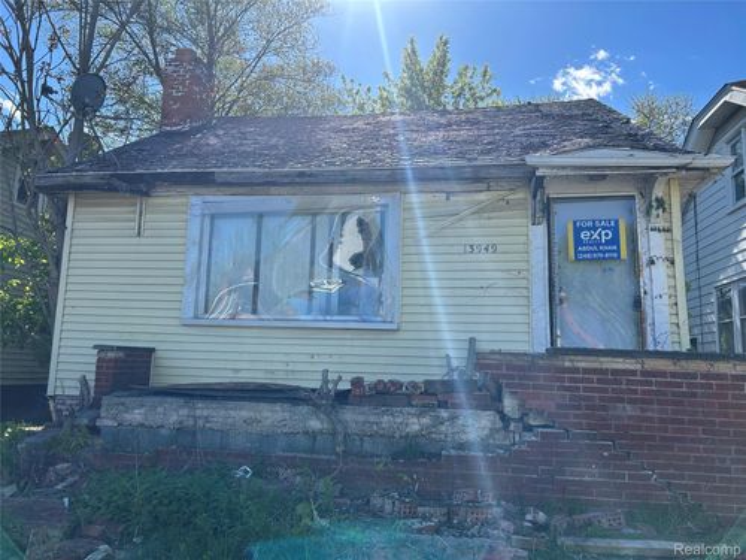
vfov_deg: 53.1
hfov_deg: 67.3
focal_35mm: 26
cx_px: 373
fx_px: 560
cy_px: 280
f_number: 1.5
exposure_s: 1/2353
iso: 50
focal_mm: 5.7
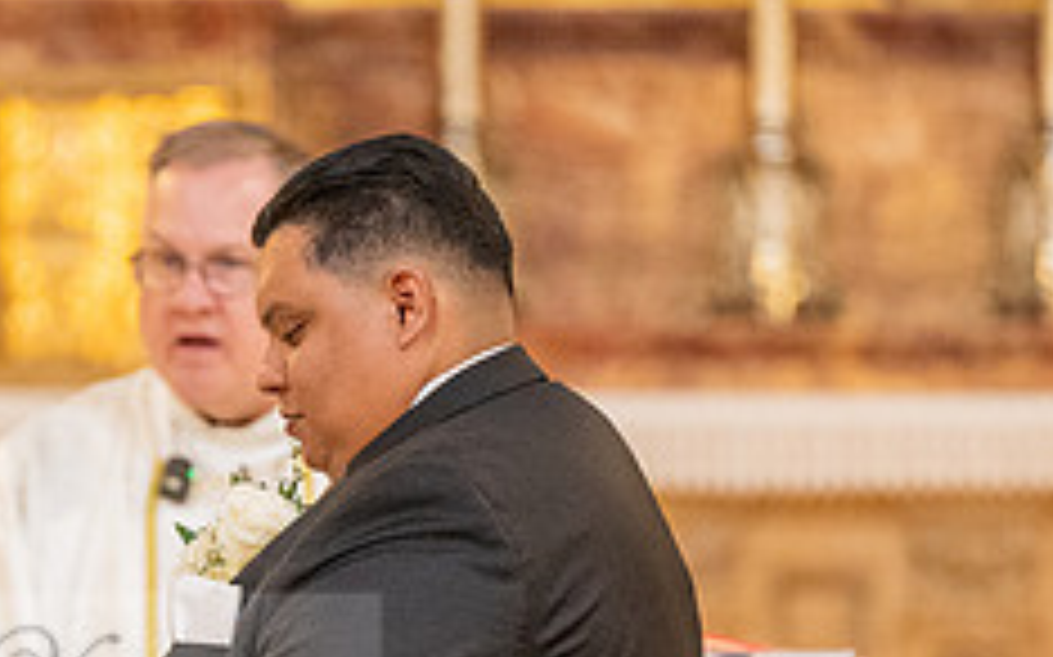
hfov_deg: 3.3
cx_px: 159
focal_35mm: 634
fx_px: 18186
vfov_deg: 2.1
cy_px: 685
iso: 2000
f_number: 2.8
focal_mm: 200
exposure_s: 1/160
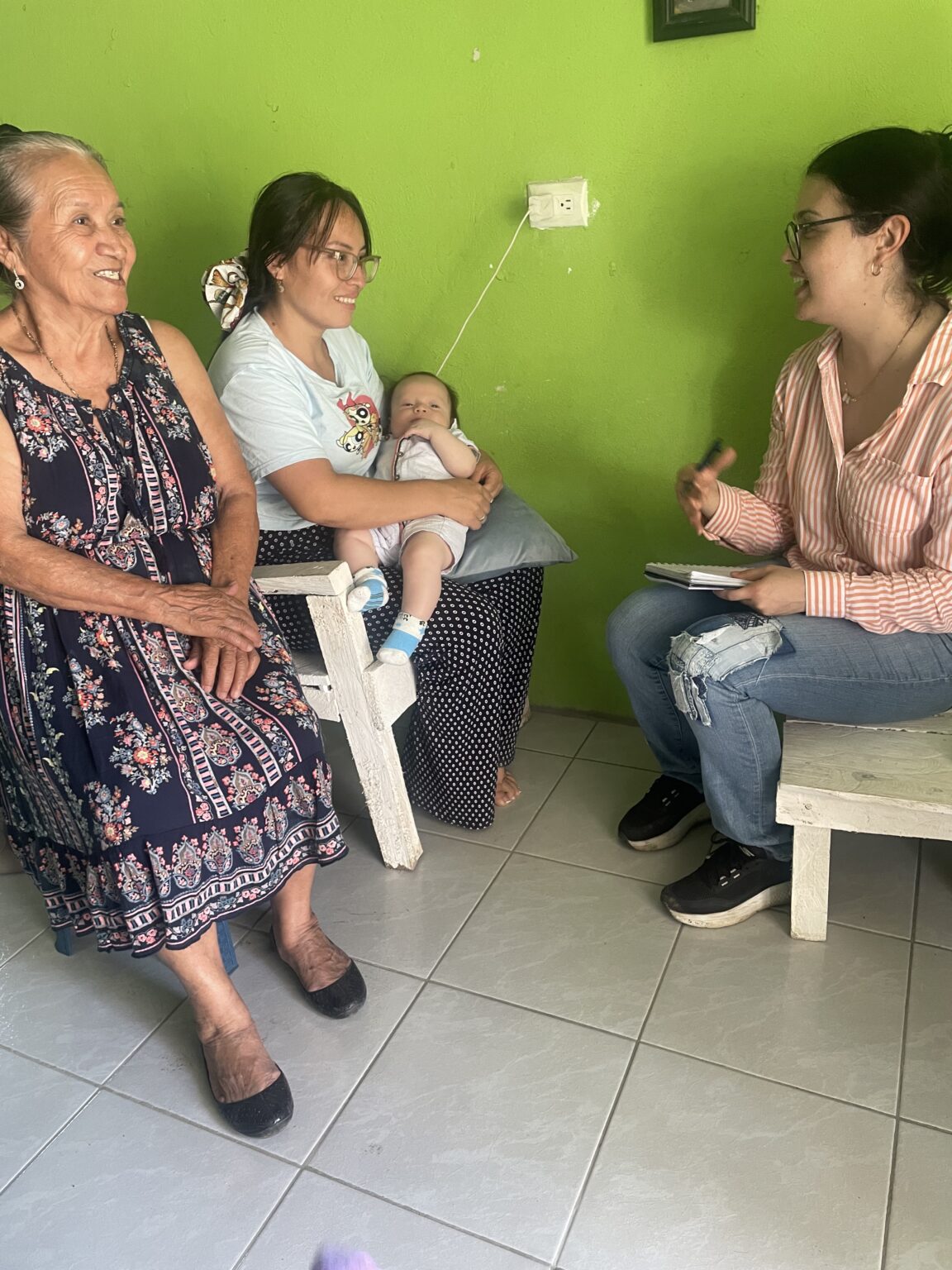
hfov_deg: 53.1
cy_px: 635
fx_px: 953
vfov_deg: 67.3
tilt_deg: -23.4
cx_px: 476
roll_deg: +4.6
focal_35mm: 26
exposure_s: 1/60
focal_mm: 4.2
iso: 160
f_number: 1.6
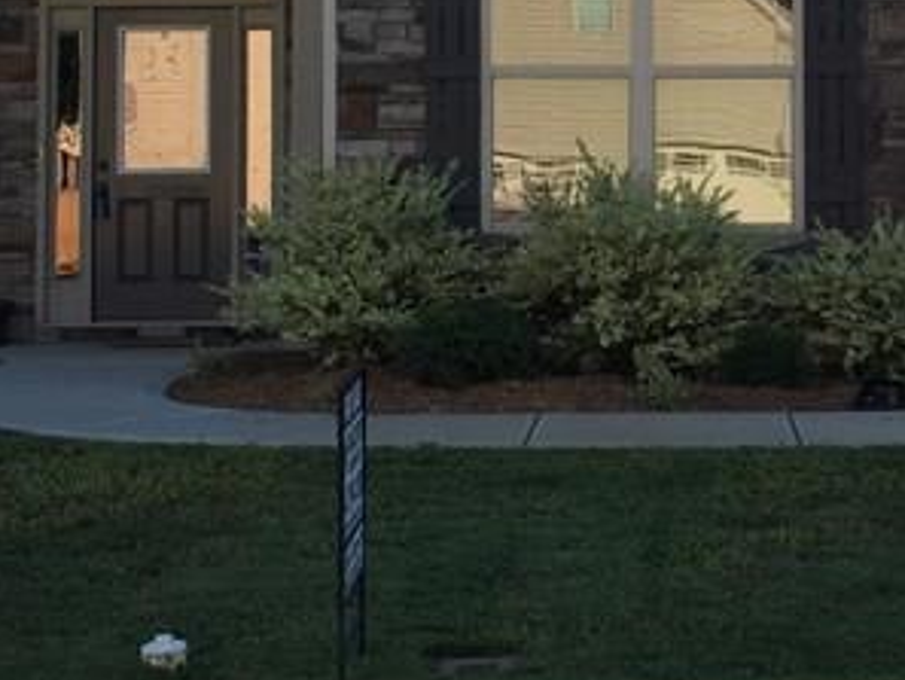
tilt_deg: +2.6
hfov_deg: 19.5
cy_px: 79
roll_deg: -0.3
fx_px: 2615
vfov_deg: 14.7
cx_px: 673
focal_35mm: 100
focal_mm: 4.15
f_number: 2.2
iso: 32
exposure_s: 1/706
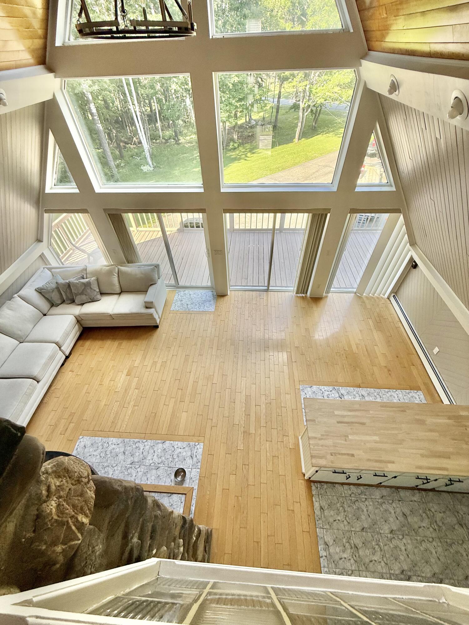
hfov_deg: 85.7
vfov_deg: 102.1
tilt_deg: -45.6
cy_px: 312
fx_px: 253
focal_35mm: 14
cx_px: 234
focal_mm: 2.22
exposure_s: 1/167
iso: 64
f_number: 2.2
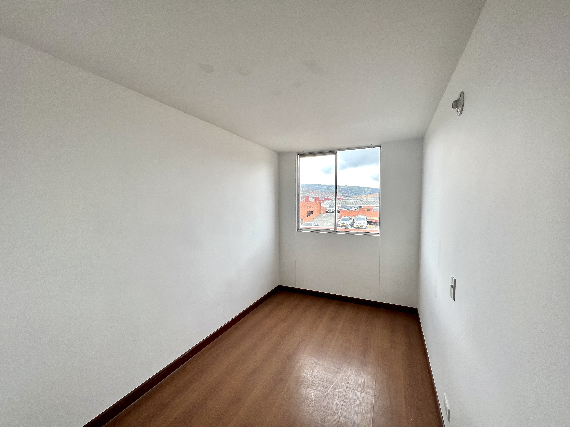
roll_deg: +0.1
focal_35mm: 13
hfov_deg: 106.2
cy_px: 214
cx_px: 285
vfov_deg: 89.9
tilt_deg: -2.6
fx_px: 214
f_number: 1.8
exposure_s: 1/146
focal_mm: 1.57
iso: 32
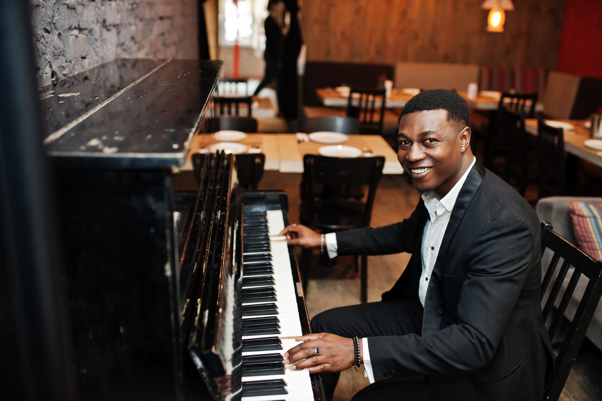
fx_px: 585
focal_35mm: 35
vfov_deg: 37.8
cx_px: 301
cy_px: 200
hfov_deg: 54.5
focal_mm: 35
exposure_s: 1/60
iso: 1000
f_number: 2.2
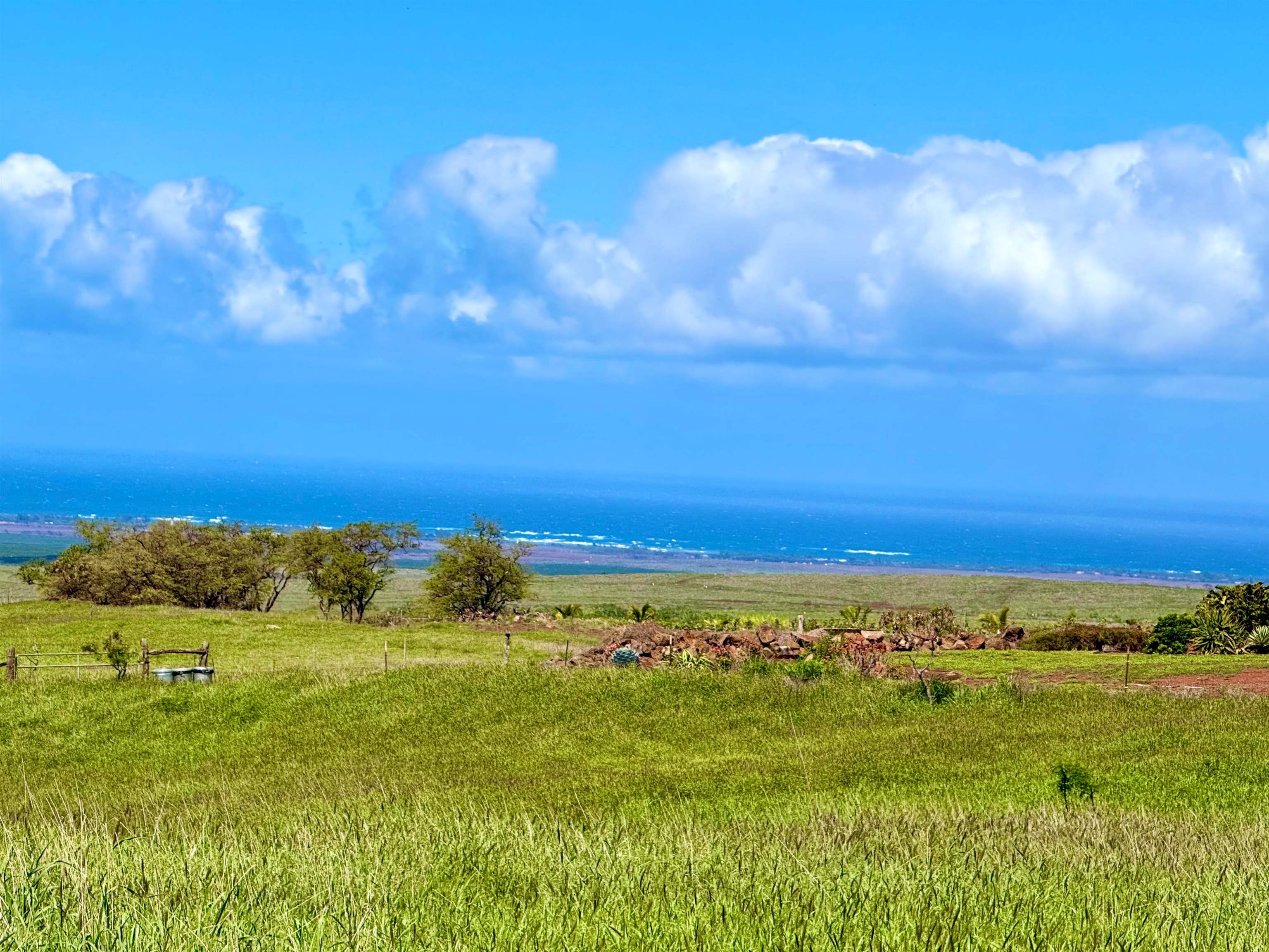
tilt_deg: -0.4
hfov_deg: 16.4
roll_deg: -3.0
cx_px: 634
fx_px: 4399
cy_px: 476
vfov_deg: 12.3
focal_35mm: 120
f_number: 2.8
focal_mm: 15.66
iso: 50
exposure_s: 1/2817
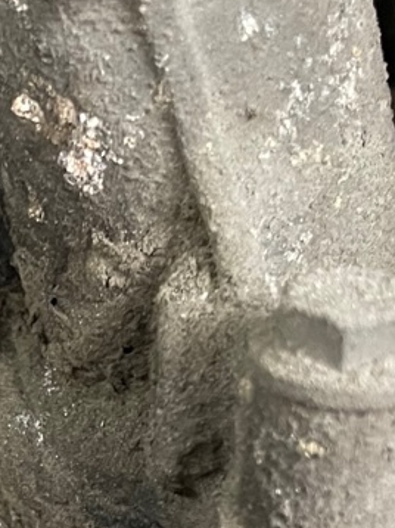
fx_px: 1417
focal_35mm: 93
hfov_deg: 15.2
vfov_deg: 20.2
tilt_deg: -29.2
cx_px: -97
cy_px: 569
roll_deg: +0.7
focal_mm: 4.2
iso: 400
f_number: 1.6
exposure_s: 1/50
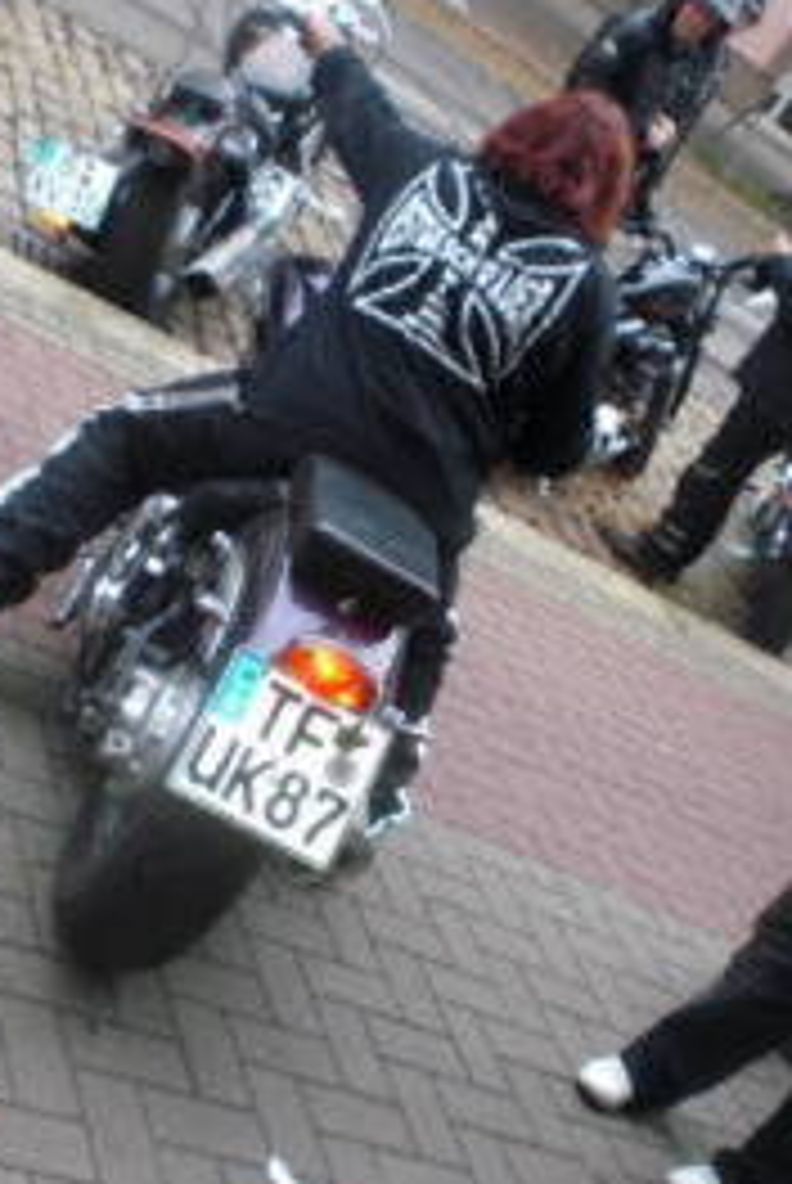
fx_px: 1777
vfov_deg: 36.8
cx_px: 324
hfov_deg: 25.1
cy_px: 585
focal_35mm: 54
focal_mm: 6.3
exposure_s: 1/60
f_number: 3.1
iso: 200
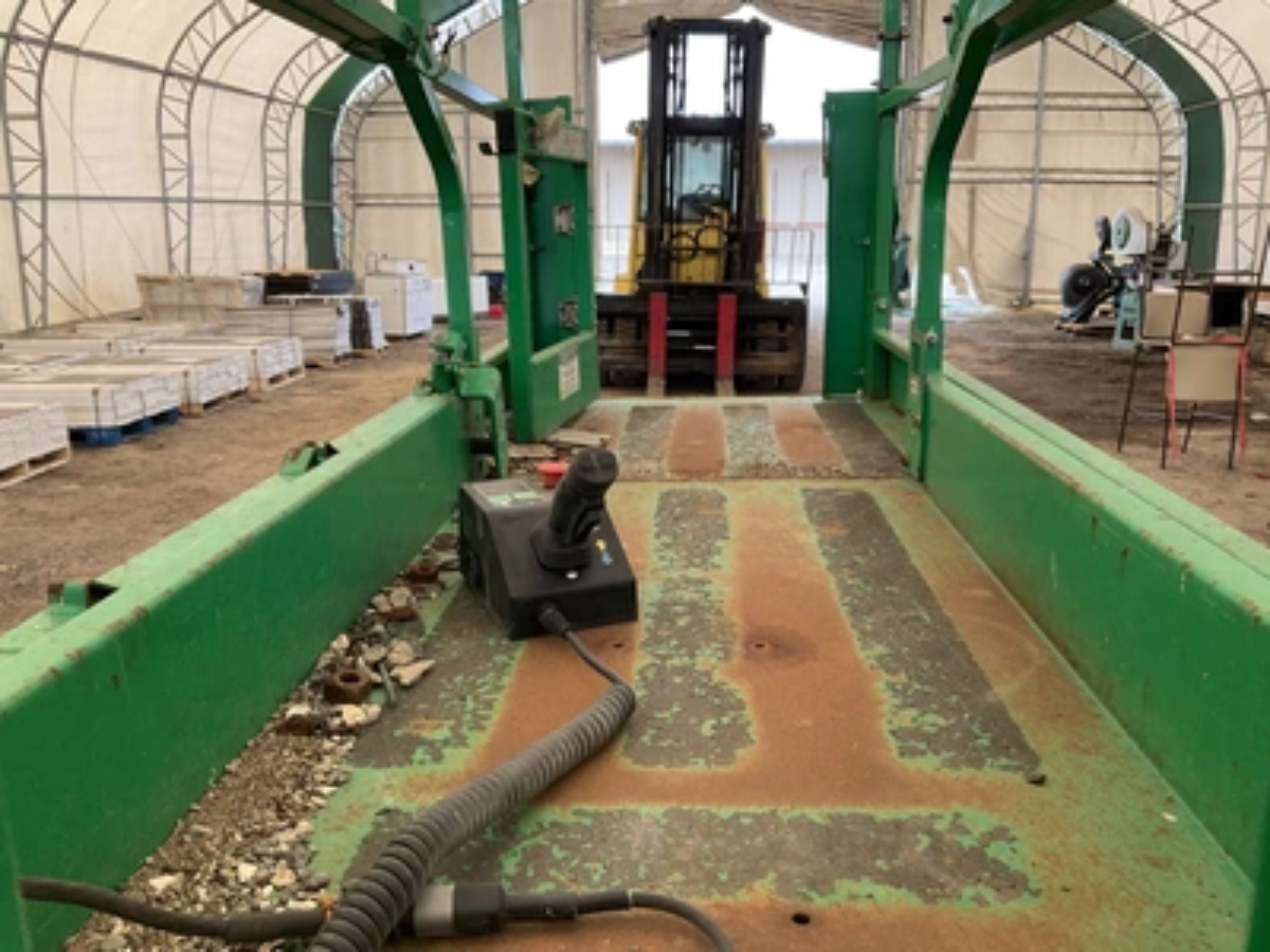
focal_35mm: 29
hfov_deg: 61.7
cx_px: 635
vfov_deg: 48.2
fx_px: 1064
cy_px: 476
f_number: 1.8
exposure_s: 1/122
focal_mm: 3
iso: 20
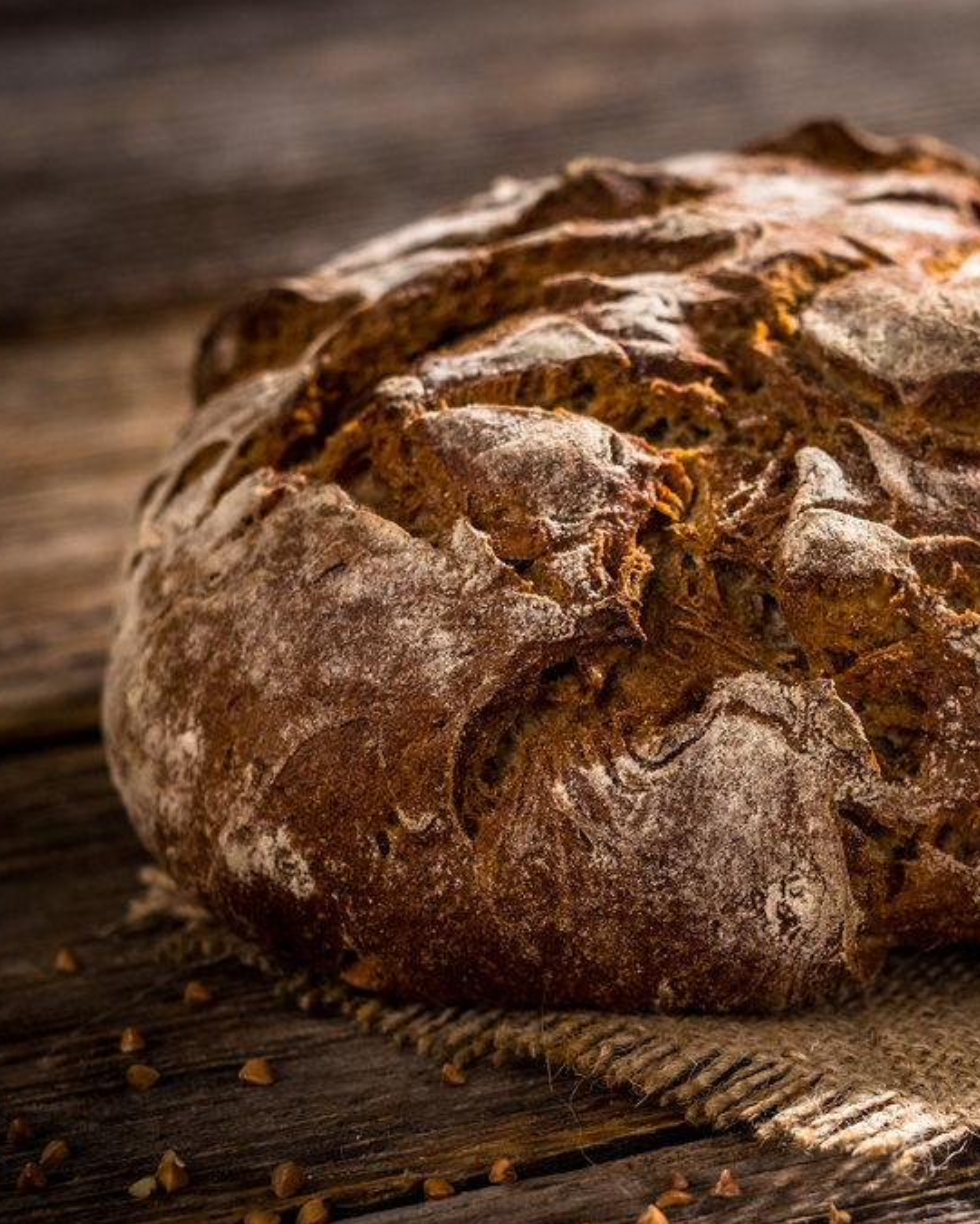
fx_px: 4531
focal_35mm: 125
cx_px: 947
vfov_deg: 15.4
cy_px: 719
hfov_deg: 12.2
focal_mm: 50
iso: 160
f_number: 3.2
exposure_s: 1/160
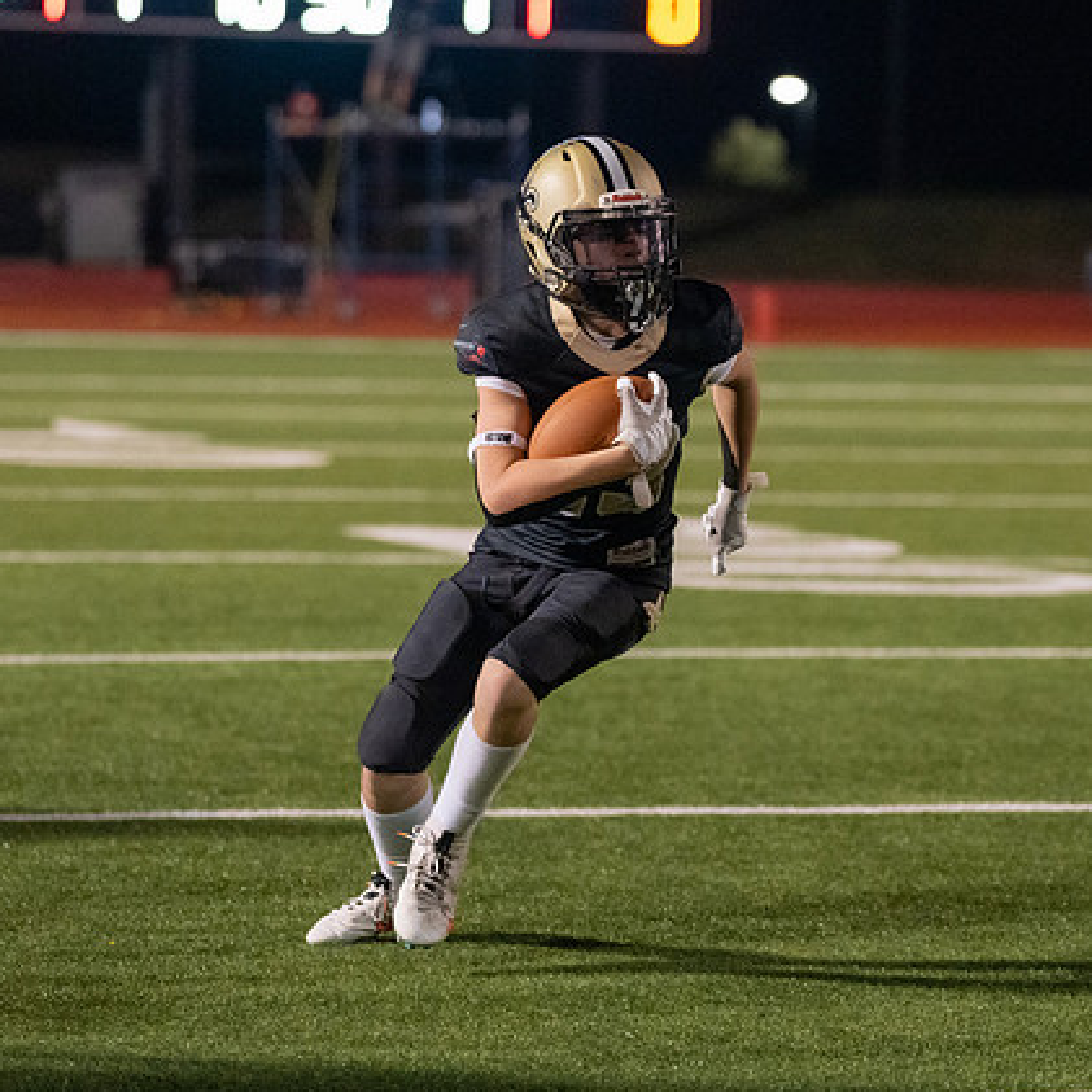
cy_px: 468
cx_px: 578
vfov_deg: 8.9
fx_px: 7031
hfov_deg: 8.9
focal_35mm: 197
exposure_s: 1/1250
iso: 6400
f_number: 2.8
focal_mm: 118
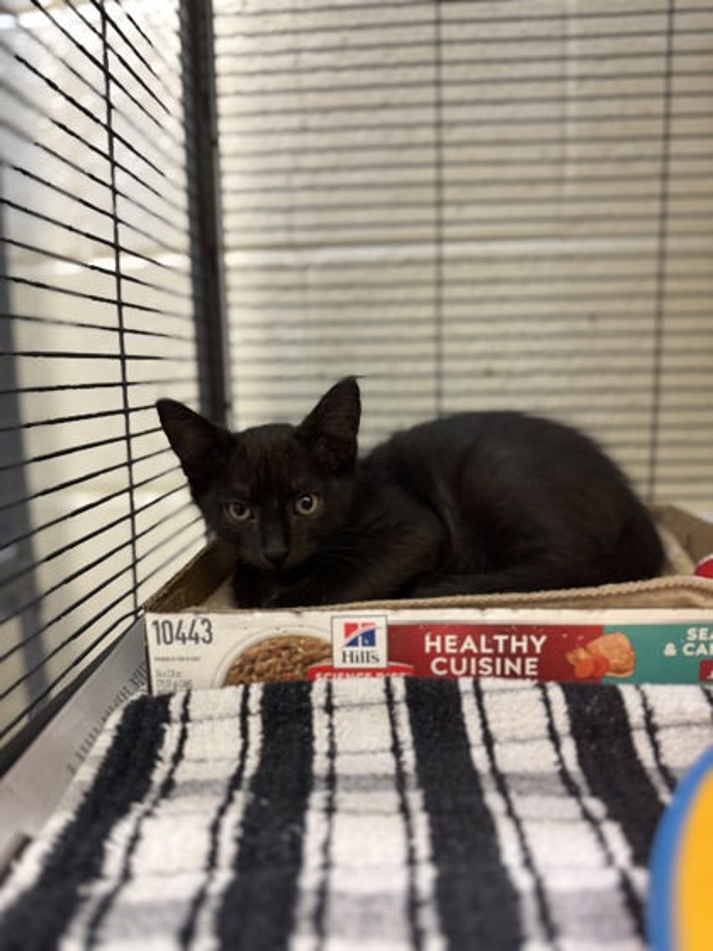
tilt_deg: -8.7
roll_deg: +2.0
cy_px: 476
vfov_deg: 71.6
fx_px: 659
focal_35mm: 24
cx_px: 356
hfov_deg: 56.8
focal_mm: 6.76
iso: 500
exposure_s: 1/60
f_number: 1.78
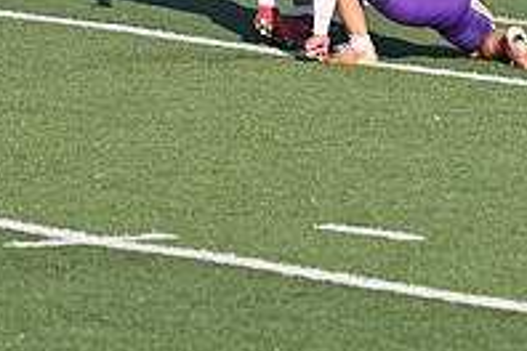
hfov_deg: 2.4
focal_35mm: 877
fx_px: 12837
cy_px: -49
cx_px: 370
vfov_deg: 1.6
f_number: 2.8
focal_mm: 200
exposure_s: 1/2500
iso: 100
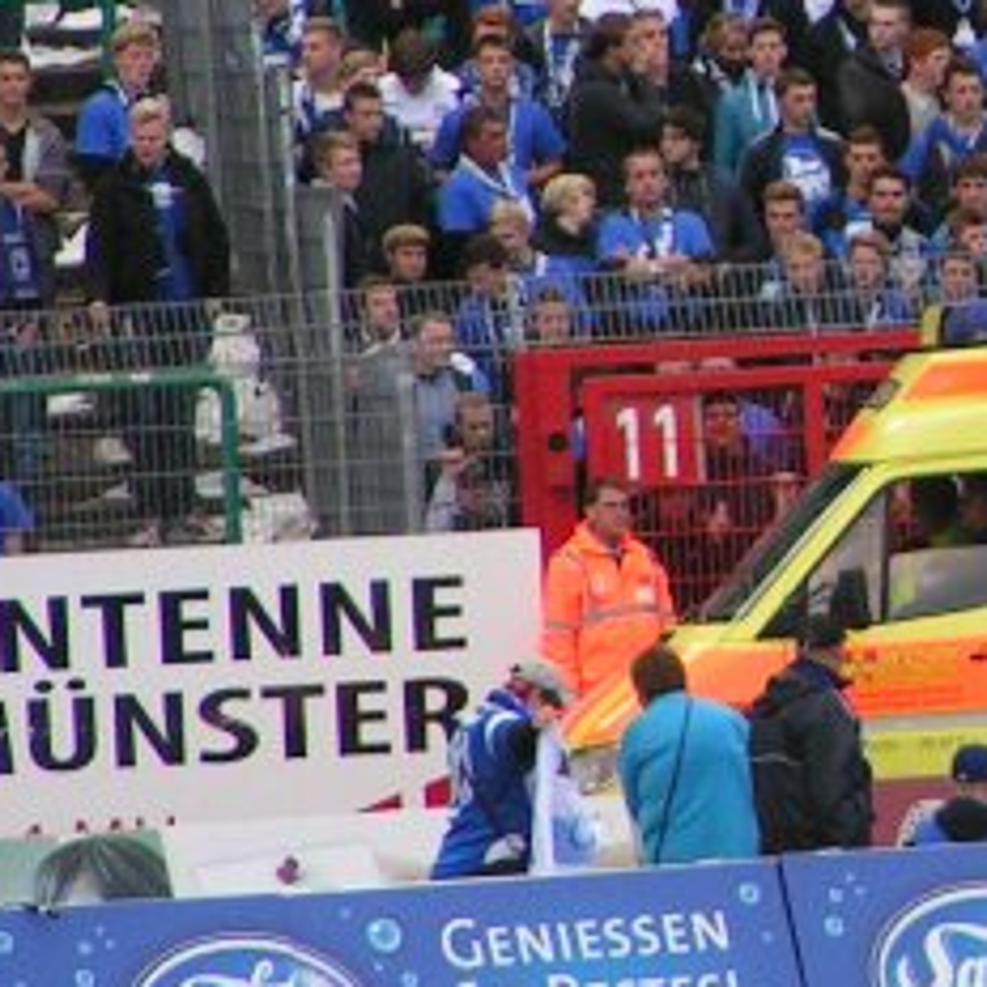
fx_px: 33420
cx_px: 1298
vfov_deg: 1.7
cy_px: 170
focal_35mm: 1036
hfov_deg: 1.7
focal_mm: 52
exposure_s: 1/500
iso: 100
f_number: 3.5
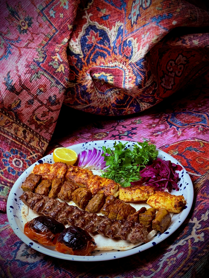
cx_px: 104
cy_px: 139
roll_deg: +5.6
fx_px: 386
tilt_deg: -30.6
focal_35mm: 48
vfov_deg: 39.7
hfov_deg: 30.3
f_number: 1.78
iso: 100
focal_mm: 6.76
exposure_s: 1/50
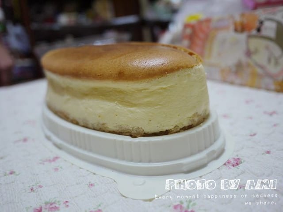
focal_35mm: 28
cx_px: 142
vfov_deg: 49.7
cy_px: 106
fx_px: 229
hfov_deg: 63.4
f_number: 2.5
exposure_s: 1/60
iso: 250
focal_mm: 14
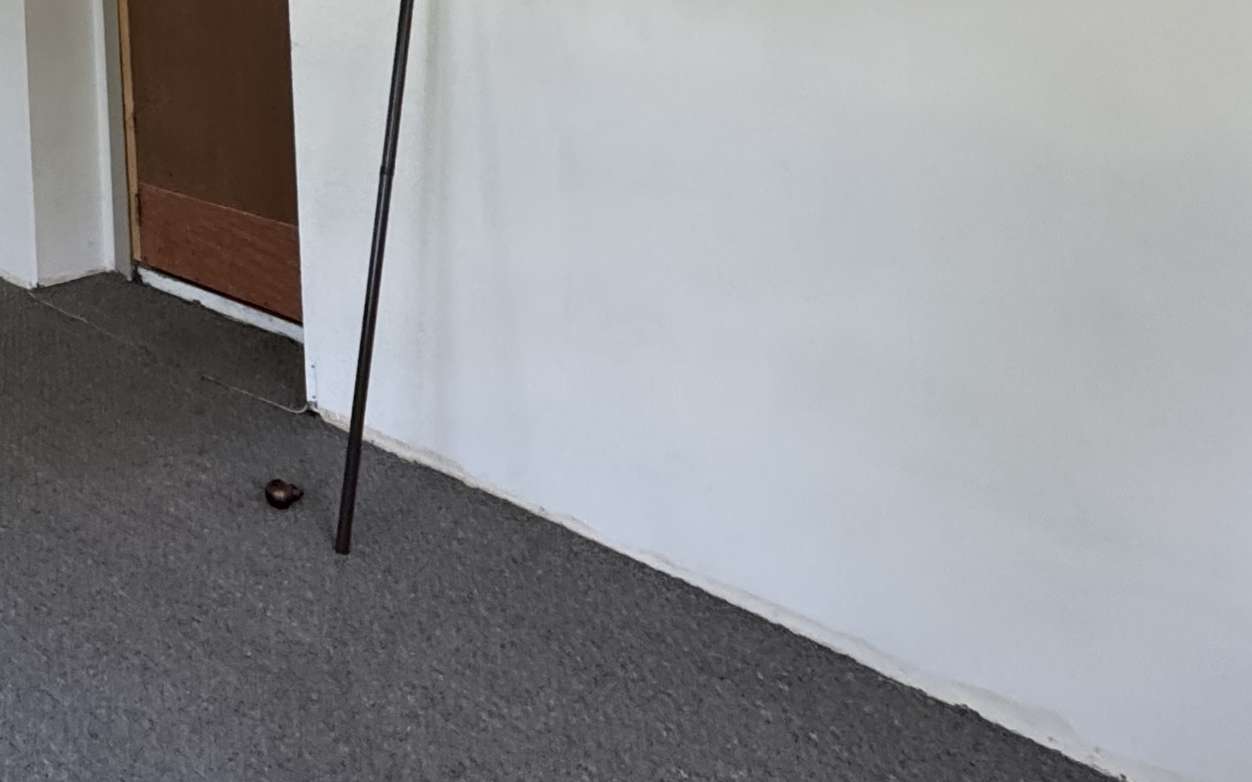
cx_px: -237
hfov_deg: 38.6
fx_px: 1296
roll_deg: +3.6
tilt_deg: +0.7
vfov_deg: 29.3
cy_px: -137
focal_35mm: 38
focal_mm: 2.22
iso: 250
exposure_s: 1/99
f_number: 2.2
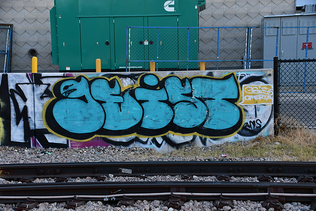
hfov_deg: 28.1
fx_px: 632
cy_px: 106
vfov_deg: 18.9
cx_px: 158
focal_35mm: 72
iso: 200
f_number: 5.6
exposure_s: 1/250
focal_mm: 48
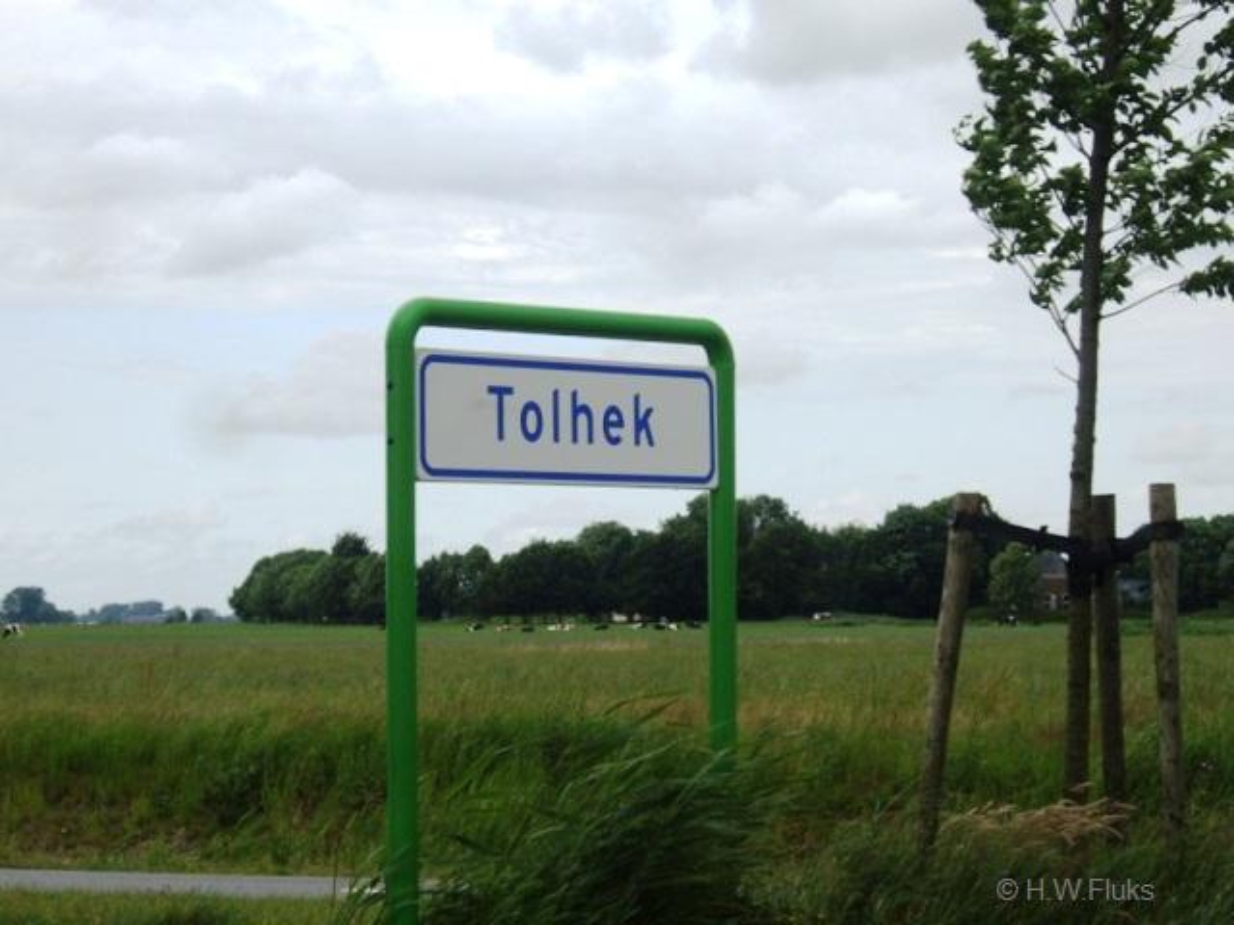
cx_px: 617
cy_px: 462
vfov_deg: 16.1
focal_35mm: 92
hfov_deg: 21.3
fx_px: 3280
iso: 64
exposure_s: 1/500
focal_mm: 19.4
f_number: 4.8
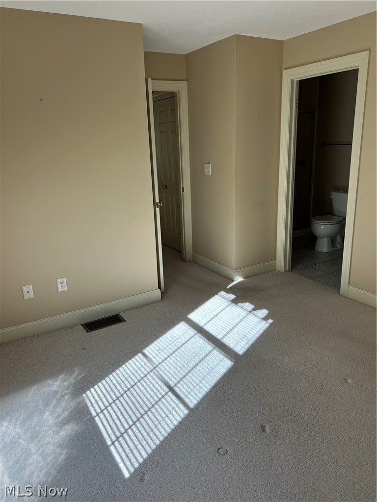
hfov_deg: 53.1
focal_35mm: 26
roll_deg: +2.6
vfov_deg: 67.3
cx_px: 188
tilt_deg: -12.2
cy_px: 251
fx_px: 378
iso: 50
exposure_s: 1/166
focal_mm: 5.7
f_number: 1.5
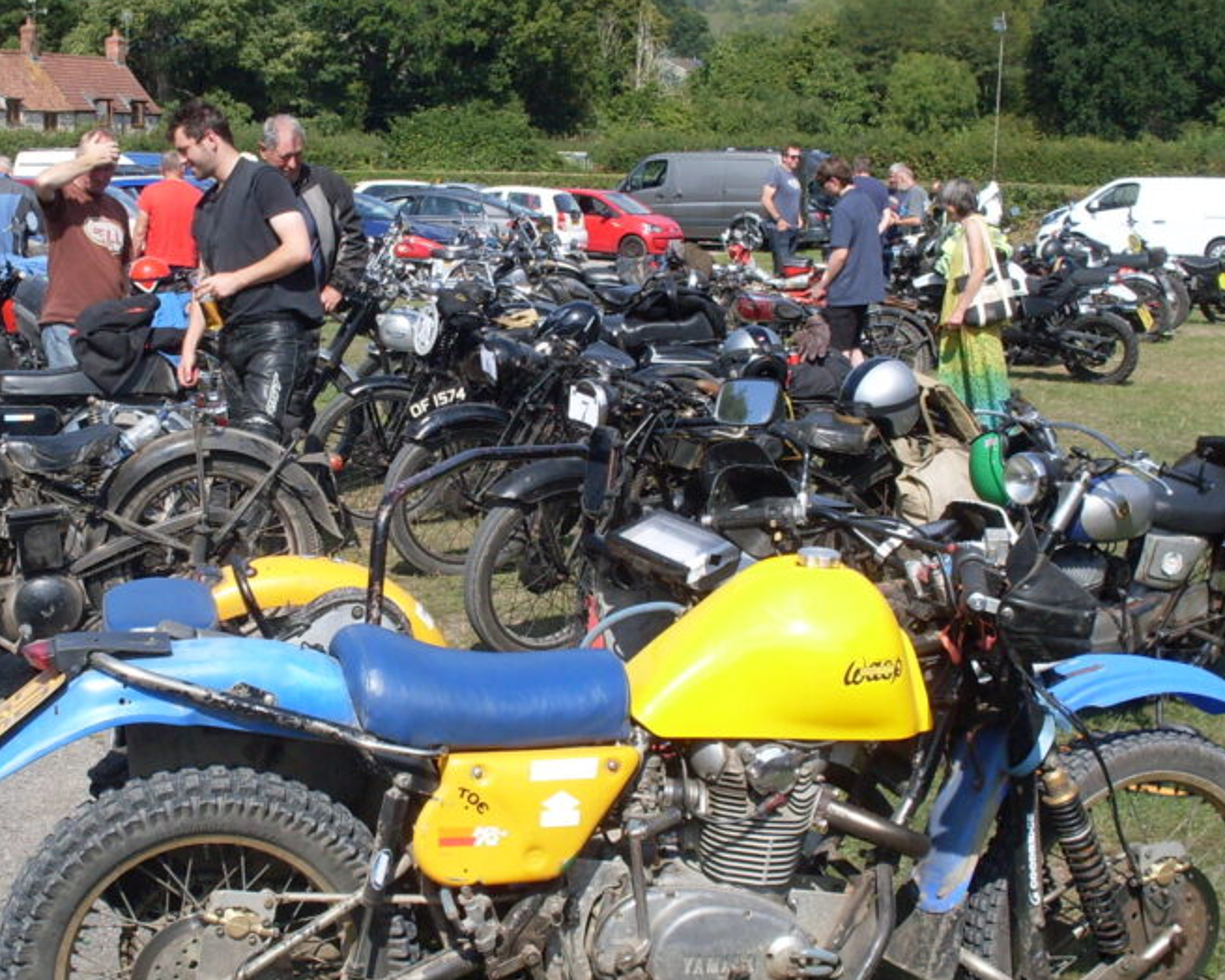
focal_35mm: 58
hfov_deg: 32.4
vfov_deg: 26.2
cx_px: 503
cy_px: 520
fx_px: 2103
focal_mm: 6.3
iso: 80
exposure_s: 1/180
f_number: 8.4
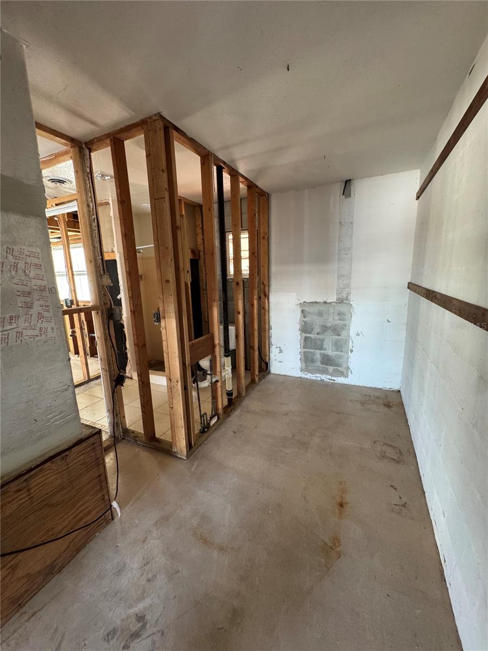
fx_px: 263
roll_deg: +2.8
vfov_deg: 102.1
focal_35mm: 14
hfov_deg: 85.7
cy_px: 326
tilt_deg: -11.6
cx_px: 244
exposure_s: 1/60
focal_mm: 2.22
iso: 400
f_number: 2.2
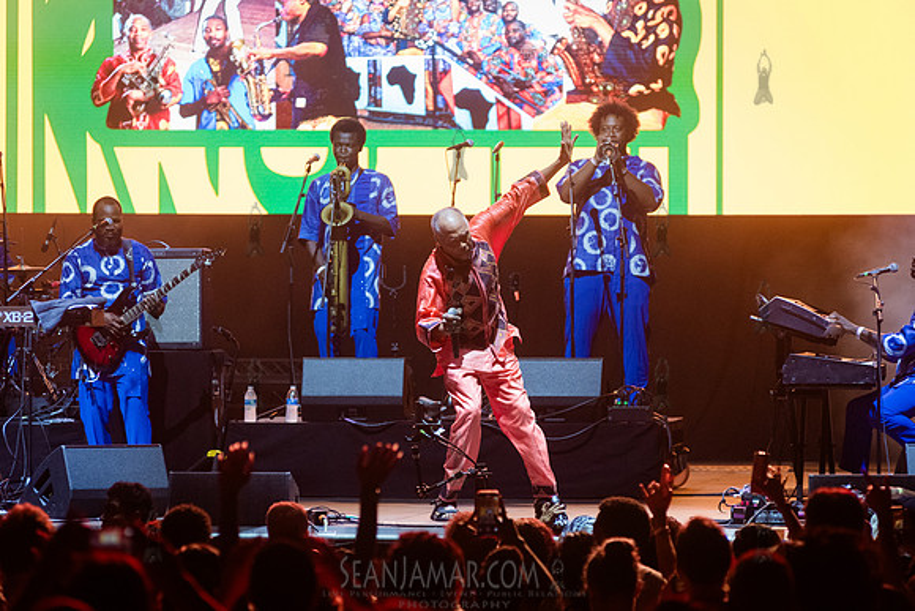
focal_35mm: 208
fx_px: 5277
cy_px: 305
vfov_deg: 6.6
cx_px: 448
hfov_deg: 9.9
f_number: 4
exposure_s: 1/500
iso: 4000
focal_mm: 200
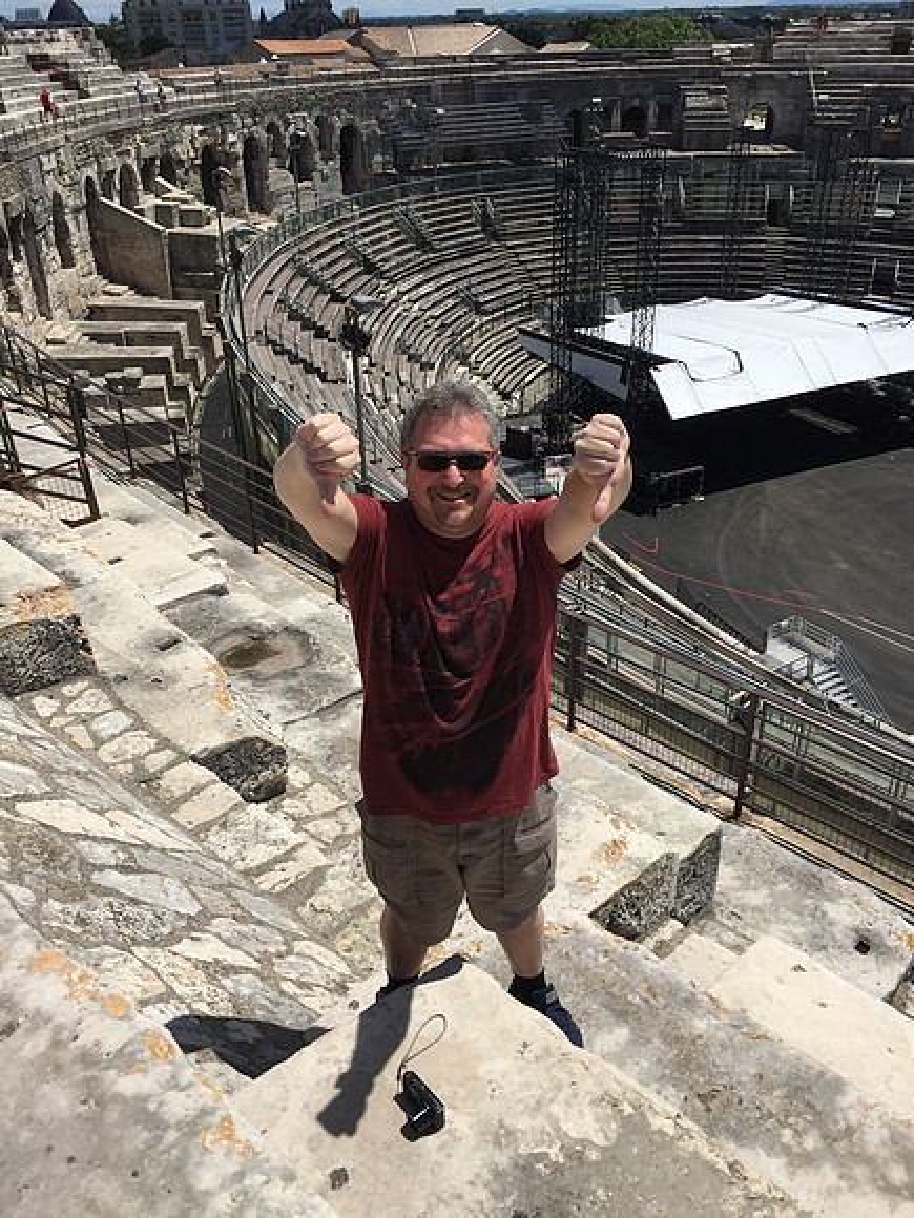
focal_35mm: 29
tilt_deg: -28.5
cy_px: 609
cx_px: 457
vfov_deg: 61.7
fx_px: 1021
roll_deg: +3.3
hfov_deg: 48.2
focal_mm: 4.15
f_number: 2.2
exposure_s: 1/3300
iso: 32
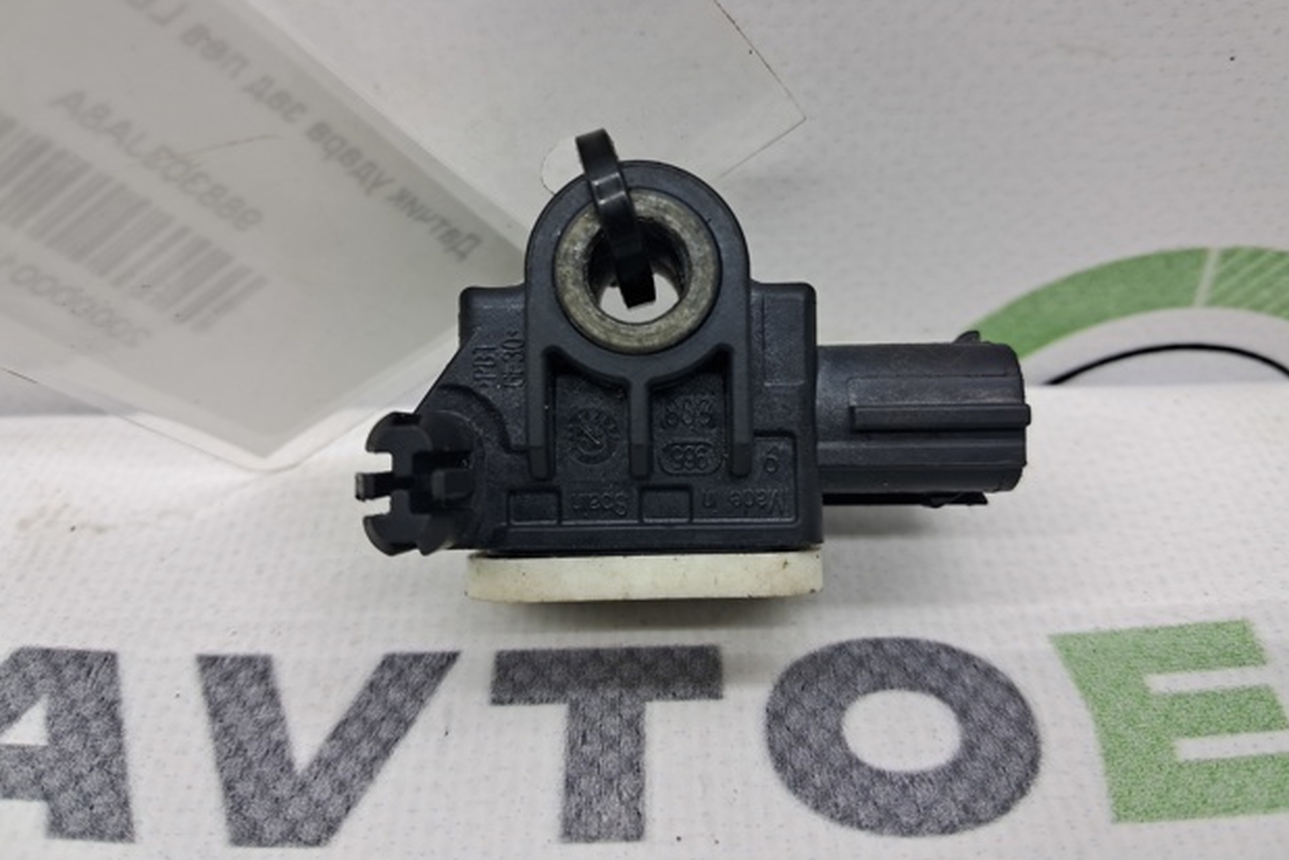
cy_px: 372
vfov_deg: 44.9
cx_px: 654
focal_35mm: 29
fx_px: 1039
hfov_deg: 63.6
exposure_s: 1/100
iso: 50
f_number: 1.8
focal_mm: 4
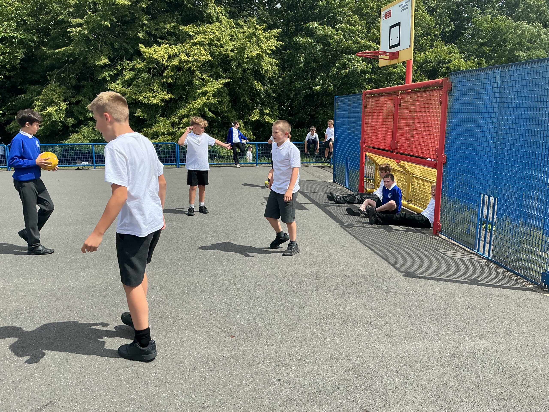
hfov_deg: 61.7
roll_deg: +0.3
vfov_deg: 48.2
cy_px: 206
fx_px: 460
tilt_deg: -12.5
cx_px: 274
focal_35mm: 29
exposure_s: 1/1626
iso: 25
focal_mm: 3
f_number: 1.8
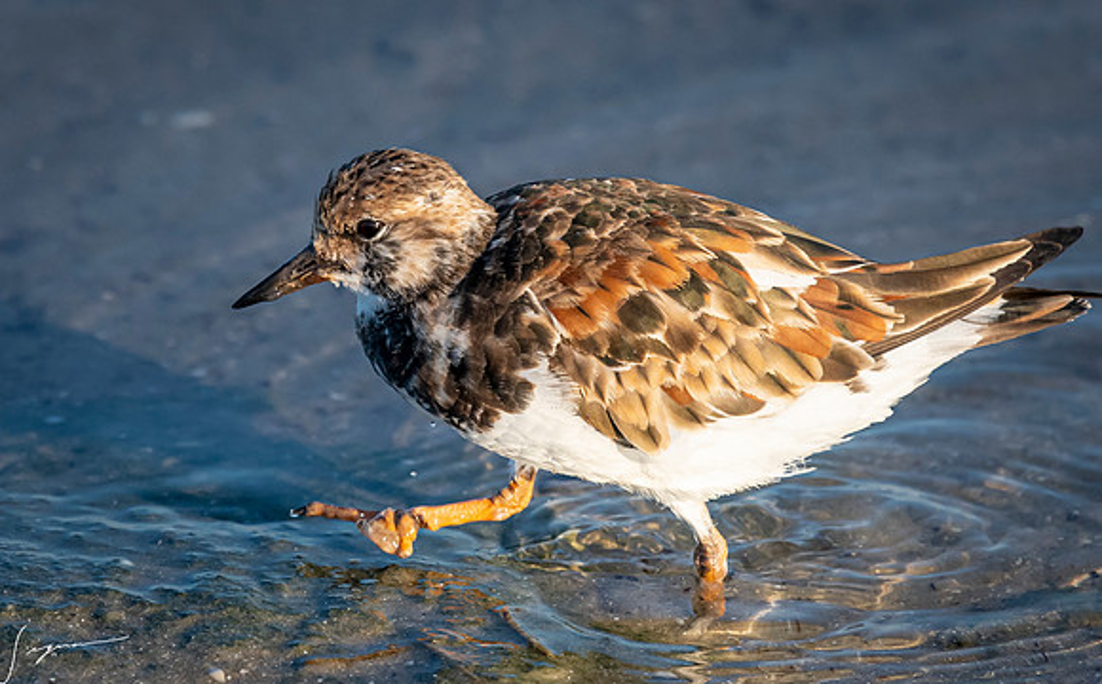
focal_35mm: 715
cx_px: 425
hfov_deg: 2.9
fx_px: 21446
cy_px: 113
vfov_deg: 1.8
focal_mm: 300
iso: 500
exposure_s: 1/2000
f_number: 5.6
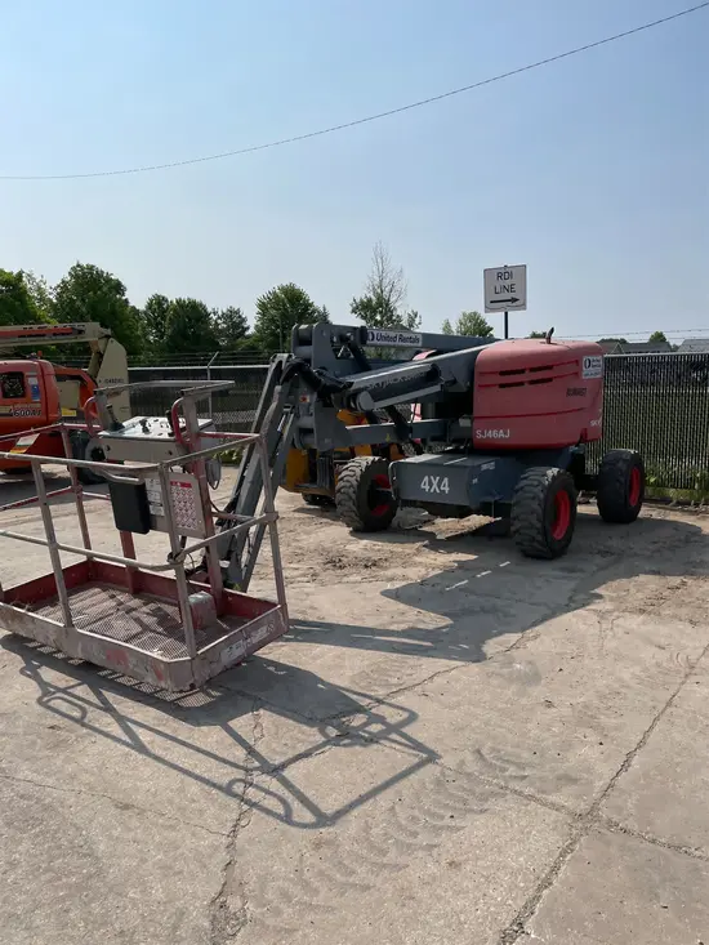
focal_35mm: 26
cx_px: 354
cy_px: 472
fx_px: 710
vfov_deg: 67.3
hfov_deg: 53.1
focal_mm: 4.2
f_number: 1.6
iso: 50
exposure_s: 1/9804
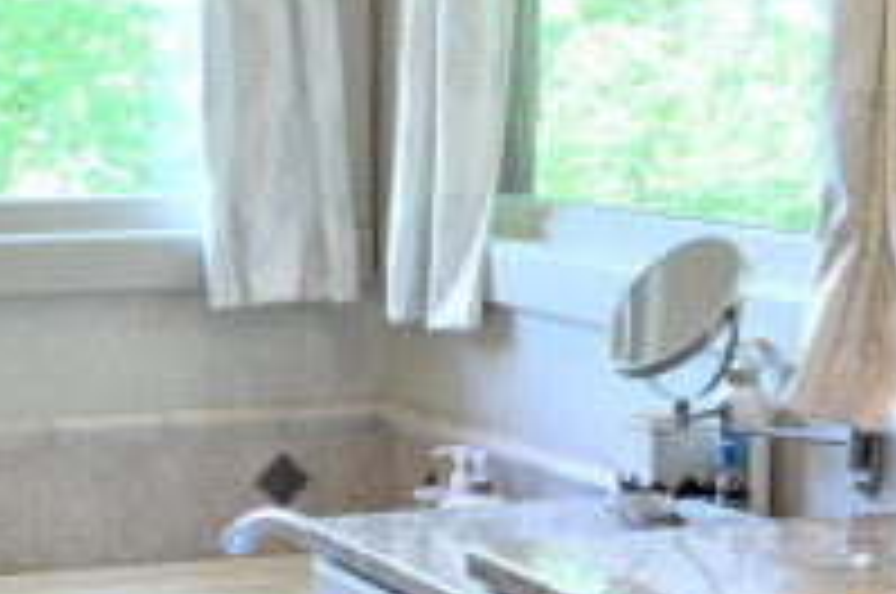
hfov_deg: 20.0
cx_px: 446
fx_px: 2535
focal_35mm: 102
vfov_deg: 13.2
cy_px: 562
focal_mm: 10
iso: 400
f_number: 3.5
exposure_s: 1/125
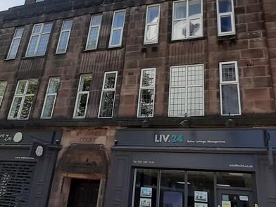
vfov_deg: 41.5
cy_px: 78
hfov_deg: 53.9
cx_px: 144
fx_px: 271
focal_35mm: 34
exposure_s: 1/665
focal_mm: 1.42
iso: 40
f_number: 2.2
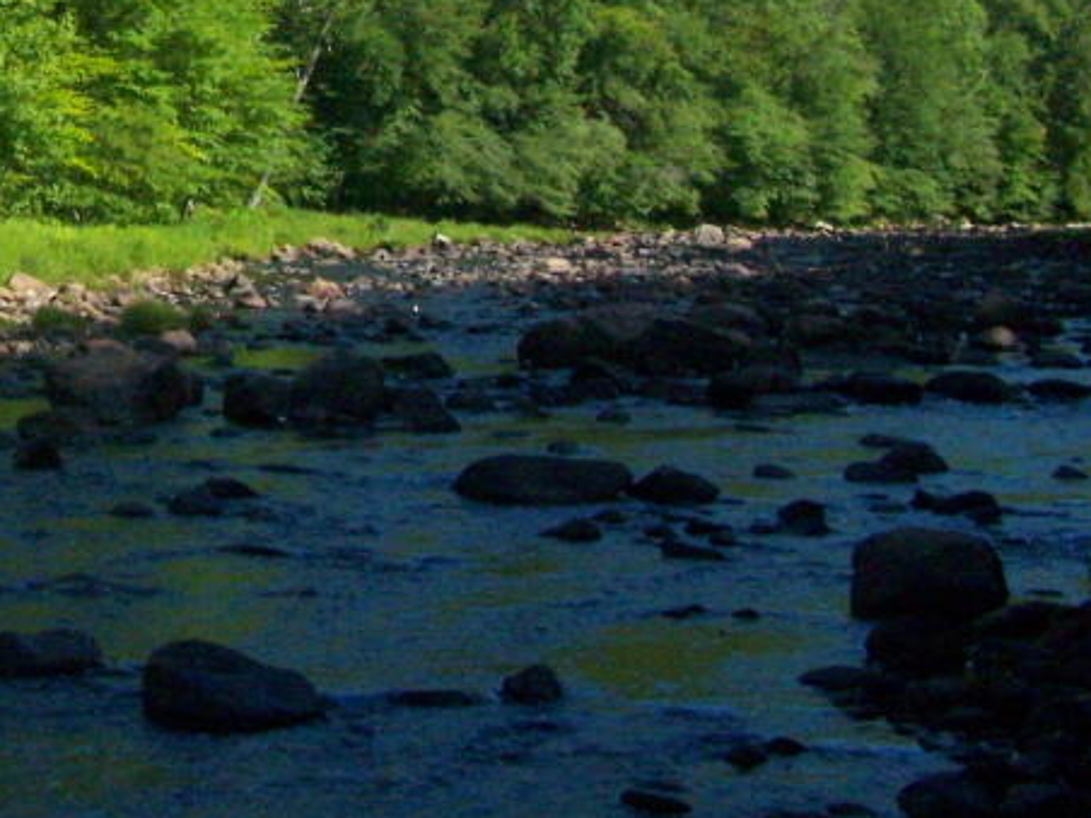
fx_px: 2710
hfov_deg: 21.8
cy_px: 31
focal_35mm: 86
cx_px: -41
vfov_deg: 16.9
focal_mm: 6.3
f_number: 5.6
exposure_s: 1/1000
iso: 400
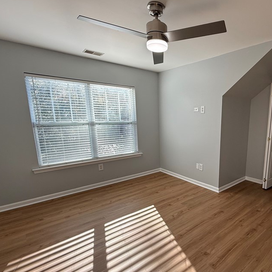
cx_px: 187
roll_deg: -0.5
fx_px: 178
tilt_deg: -10.5
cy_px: 152
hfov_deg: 72.0
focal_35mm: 20
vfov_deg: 74.5
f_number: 2.2
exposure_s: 1/120
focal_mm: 2.22
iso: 80
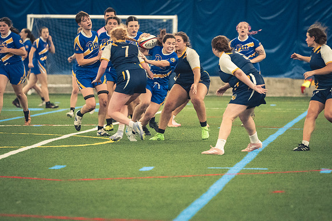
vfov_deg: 4.6
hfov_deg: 6.9
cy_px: 110
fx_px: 2765
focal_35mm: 300
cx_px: 166
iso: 12800
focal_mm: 200
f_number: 2.8
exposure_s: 1/500
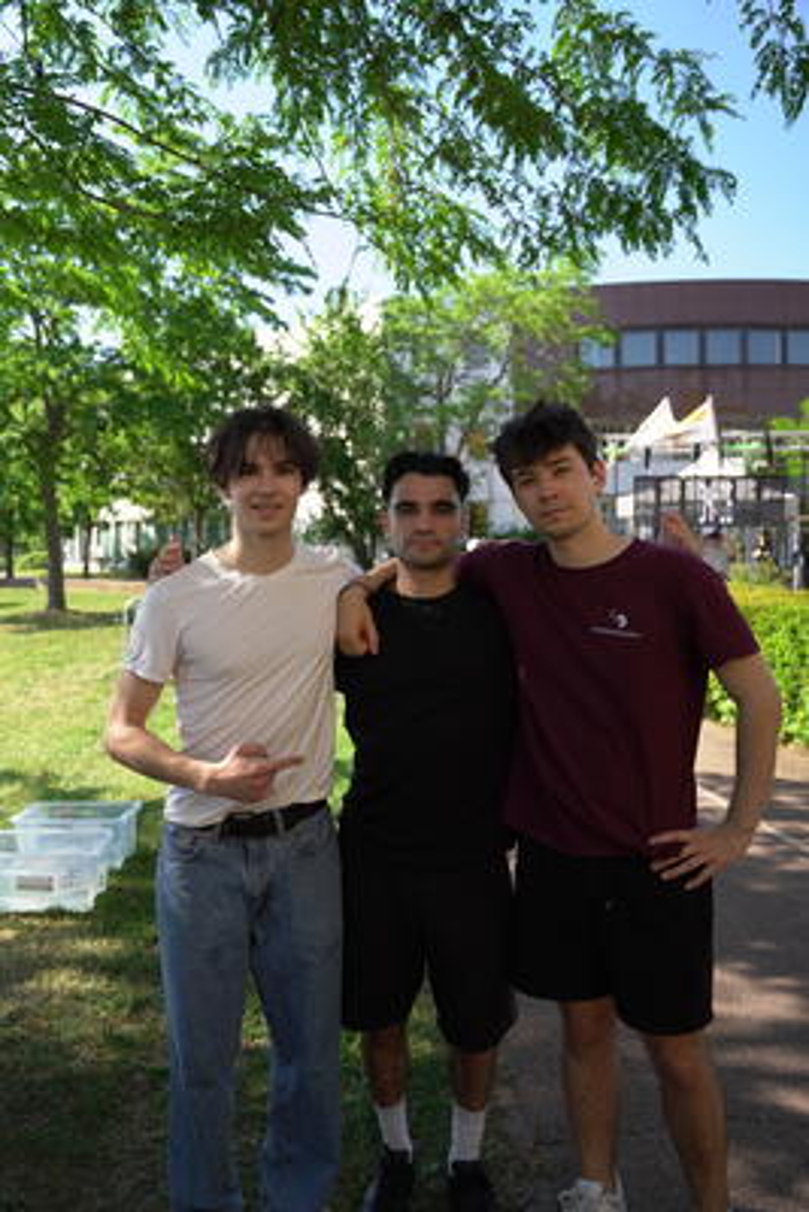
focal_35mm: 28
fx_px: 953
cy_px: 606
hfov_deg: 46.0
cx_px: 404
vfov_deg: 64.9
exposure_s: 1/4000
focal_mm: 28.3
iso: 800
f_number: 2.8
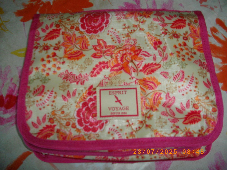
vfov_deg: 44.2
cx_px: 114
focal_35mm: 32
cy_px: 85
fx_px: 210
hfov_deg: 56.8
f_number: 2.9
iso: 200
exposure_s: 1/50
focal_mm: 5.7
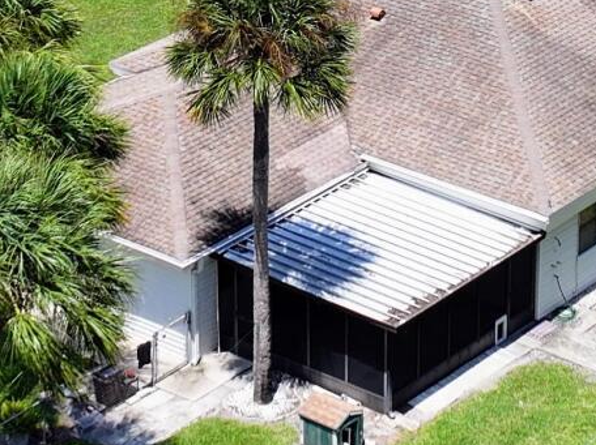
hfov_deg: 12.5
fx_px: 2717
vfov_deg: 9.2
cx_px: 349
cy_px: -110
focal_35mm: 158
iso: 100
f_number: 2.8
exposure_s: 1/2000
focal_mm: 12.29
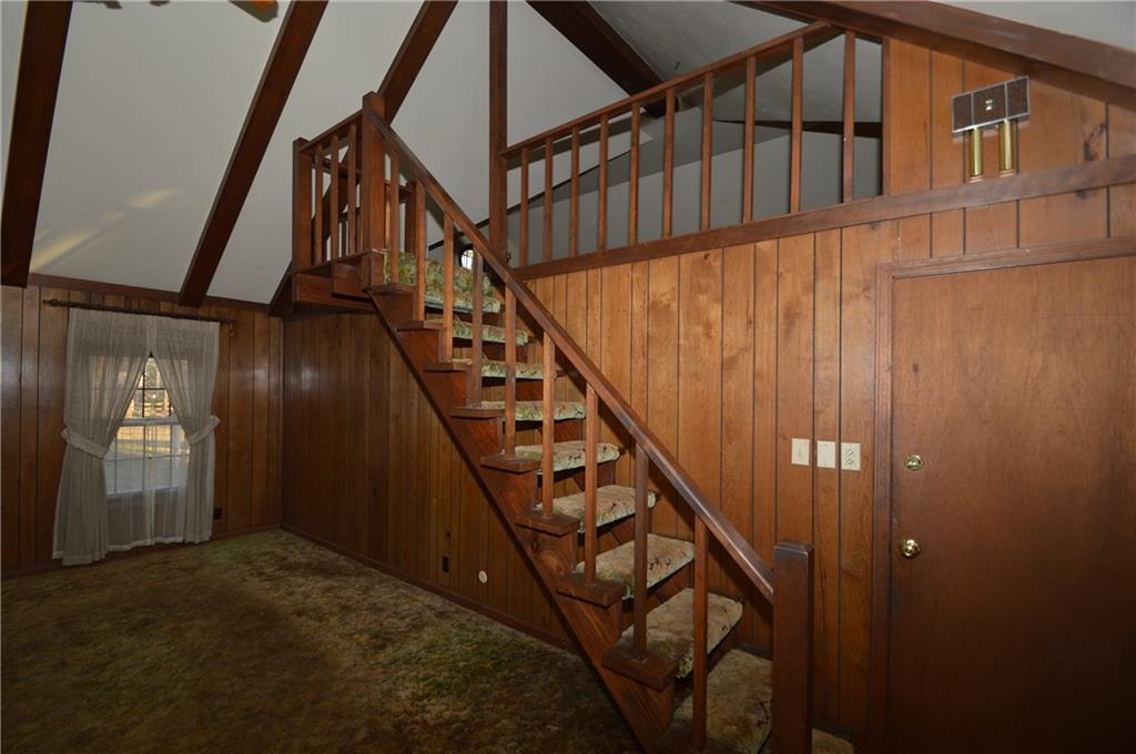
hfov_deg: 100.5
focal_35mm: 15
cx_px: 568
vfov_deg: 77.2
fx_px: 473
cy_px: 377
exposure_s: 1/60
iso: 100
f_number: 4
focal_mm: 10
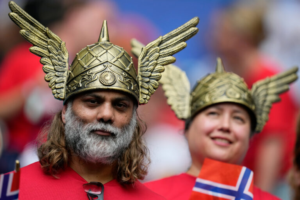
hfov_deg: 5.2
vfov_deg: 3.4
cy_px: 100
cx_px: 150
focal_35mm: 400
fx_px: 3333
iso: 800
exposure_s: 1/2500
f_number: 2.8
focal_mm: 400
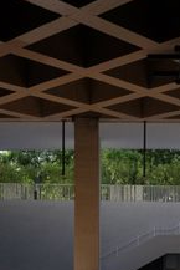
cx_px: 124
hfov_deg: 16.8
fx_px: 606
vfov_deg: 25.0
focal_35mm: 81
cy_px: 140
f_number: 5
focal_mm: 26.5
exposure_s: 1/4000
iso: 2500
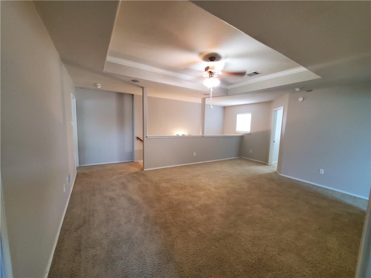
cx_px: 186
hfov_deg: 106.2
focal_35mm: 13
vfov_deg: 89.9
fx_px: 139
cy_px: 139
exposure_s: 1/30
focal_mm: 1.8
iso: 800
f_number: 2.2
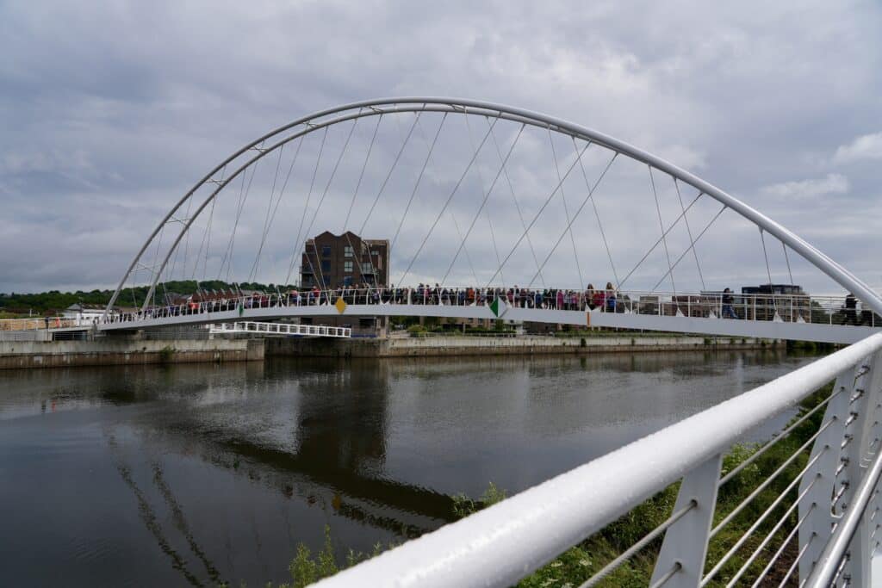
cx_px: 441
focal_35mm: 24
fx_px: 588
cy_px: 294
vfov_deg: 53.1
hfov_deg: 73.7
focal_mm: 24
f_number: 8
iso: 100
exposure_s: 1/400
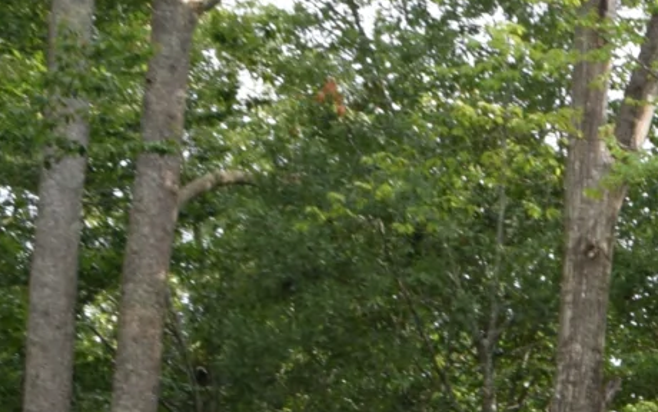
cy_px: 1006
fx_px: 2745
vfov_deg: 7.9
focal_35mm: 153
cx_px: 1502
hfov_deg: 11.6
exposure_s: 1/200
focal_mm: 18
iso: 400
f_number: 7.1
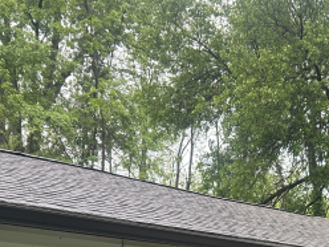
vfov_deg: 19.7
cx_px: 228
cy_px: 300
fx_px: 665
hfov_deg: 27.6
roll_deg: -0.8
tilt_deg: +2.6
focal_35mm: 70
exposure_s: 1/395
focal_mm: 5.7
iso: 50
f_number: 1.5
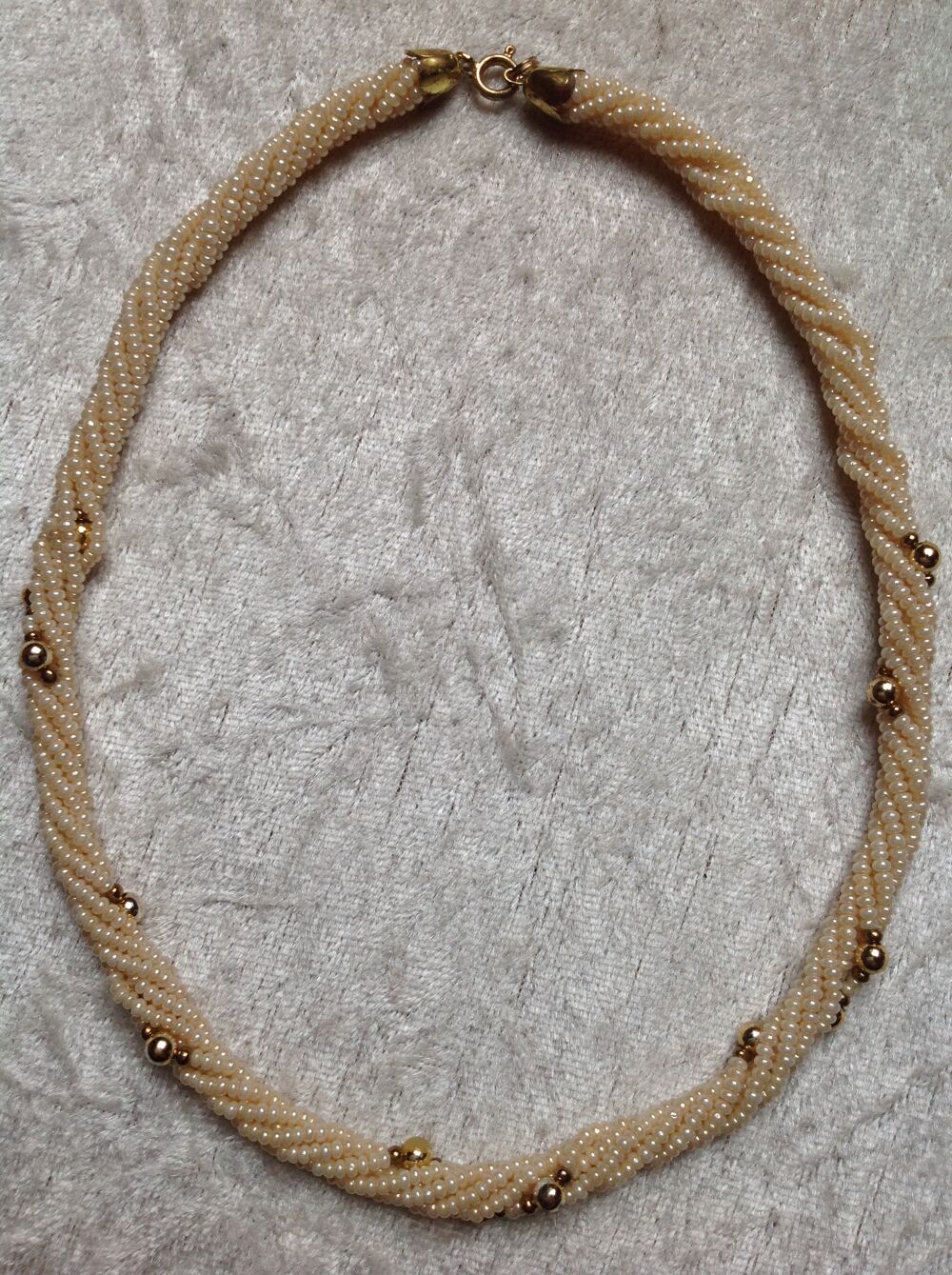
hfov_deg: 40.6
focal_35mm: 35
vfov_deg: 52.7
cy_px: 638
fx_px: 1287
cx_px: 476
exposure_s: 1/120
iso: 64
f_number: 2.4
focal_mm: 4.28
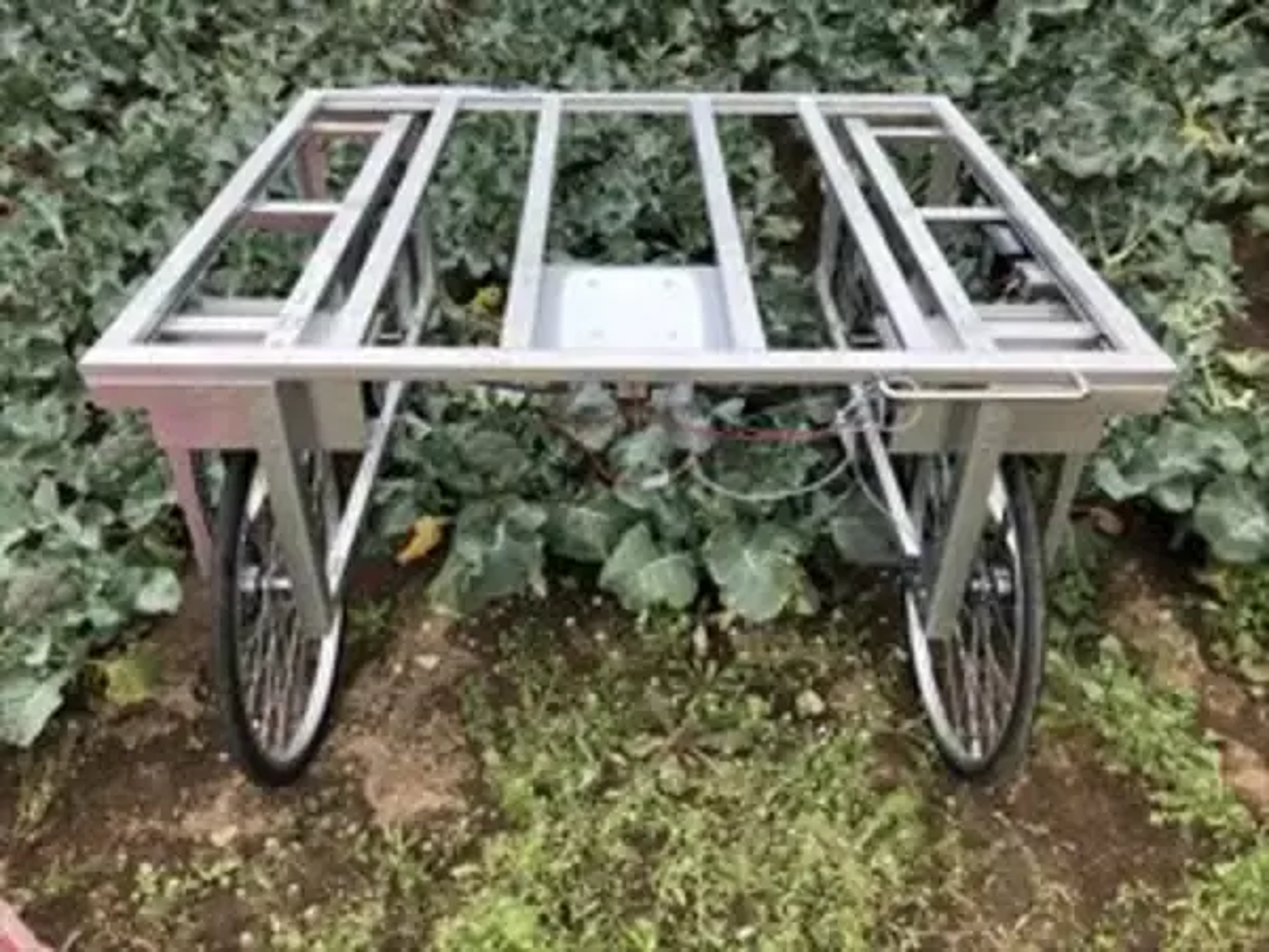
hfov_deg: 63.4
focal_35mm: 28
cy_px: 476
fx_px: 1026
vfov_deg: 49.7
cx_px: 634
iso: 20
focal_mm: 3.99
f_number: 1.8
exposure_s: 1/1012
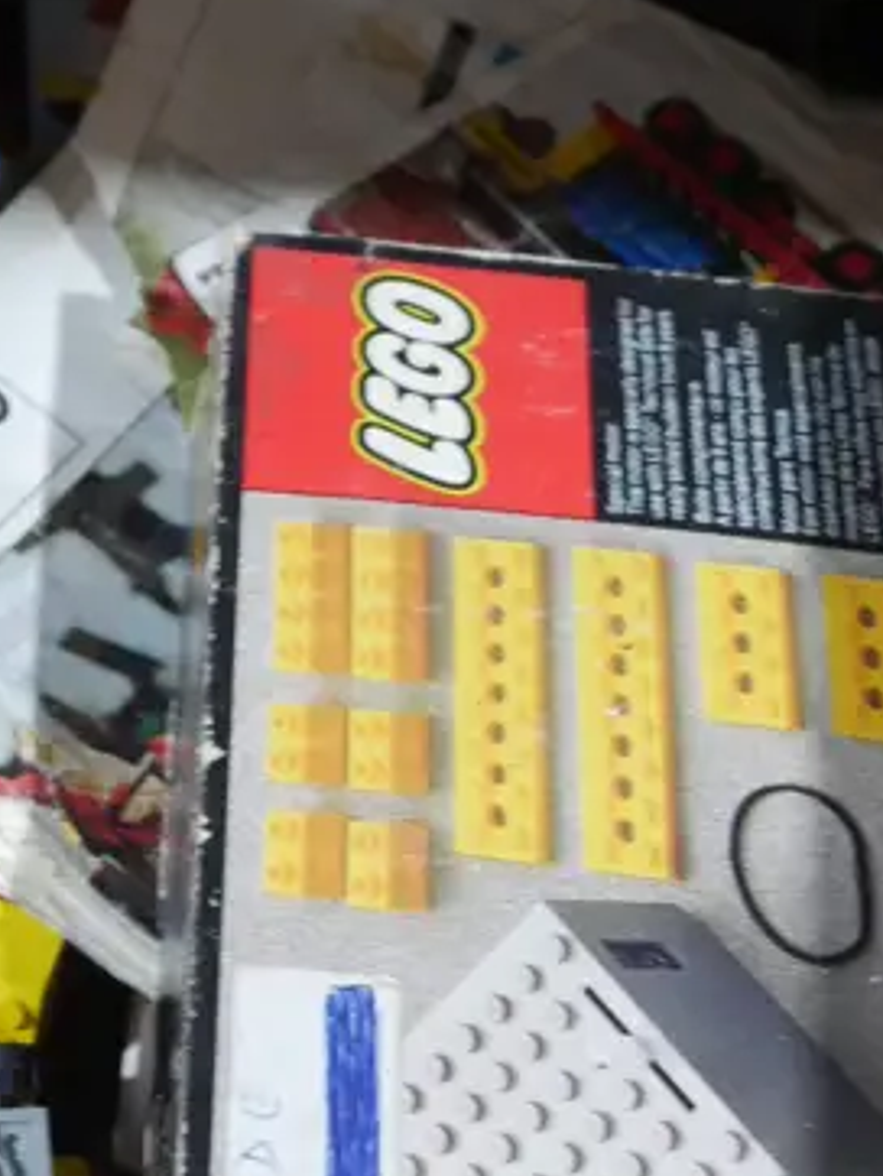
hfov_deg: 11.4
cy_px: 341
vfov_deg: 15.1
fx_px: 4416
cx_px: 234
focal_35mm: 130
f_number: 5.1
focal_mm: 23
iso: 1600
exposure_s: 1/60
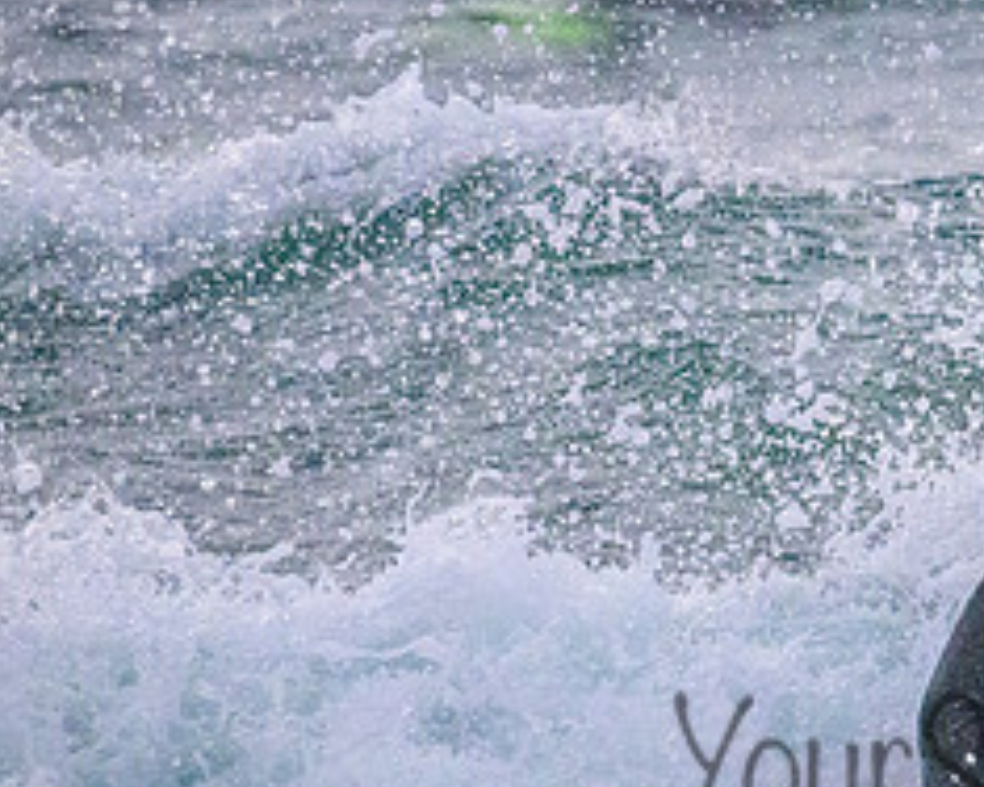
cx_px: 1102
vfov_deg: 0.9
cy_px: 546
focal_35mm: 1694
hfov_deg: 1.1
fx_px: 49334
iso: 9000
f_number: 11
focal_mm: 600
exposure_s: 1/2000
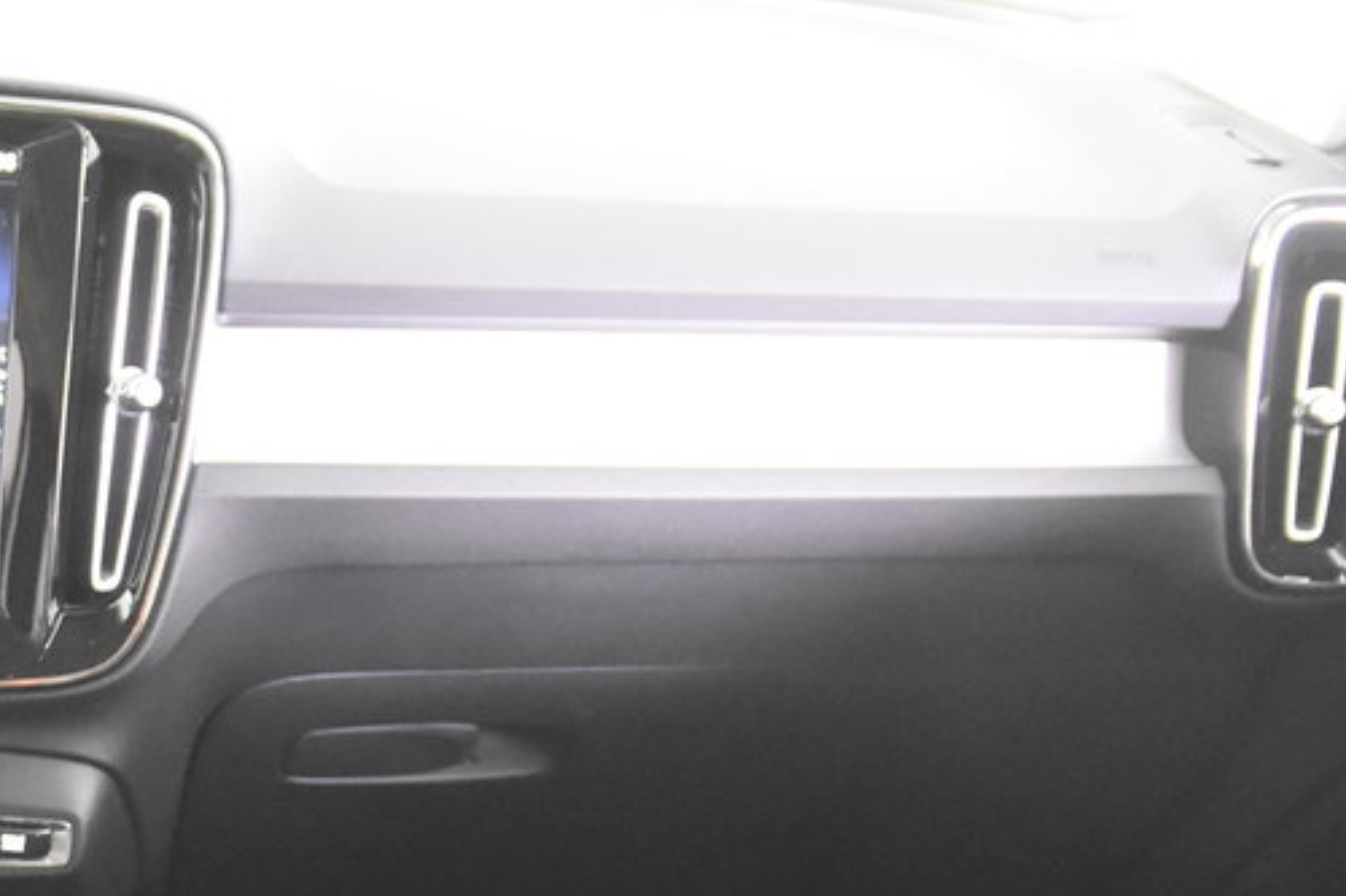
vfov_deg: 20.3
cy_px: 862
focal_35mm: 65
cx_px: -137
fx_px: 2440
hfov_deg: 28.1
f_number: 2.8
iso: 5600
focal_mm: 17
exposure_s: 1/25
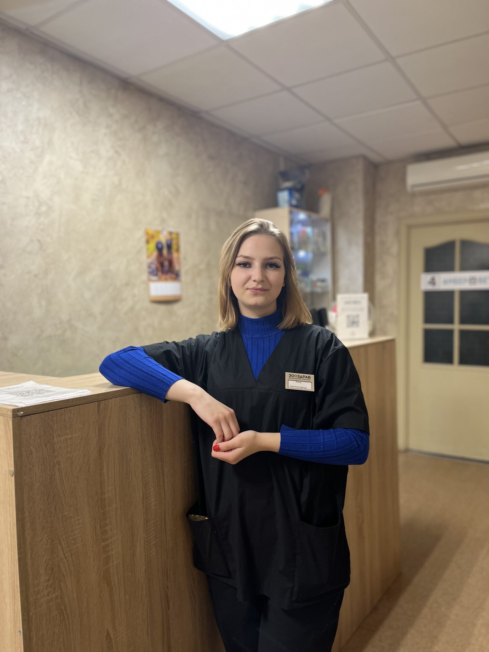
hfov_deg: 53.1
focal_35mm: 26
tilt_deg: -2.9
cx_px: 244
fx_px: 490
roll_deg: +1.2
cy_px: 326
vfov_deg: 67.3
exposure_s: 1/50
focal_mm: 5.1
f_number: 1.6
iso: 125
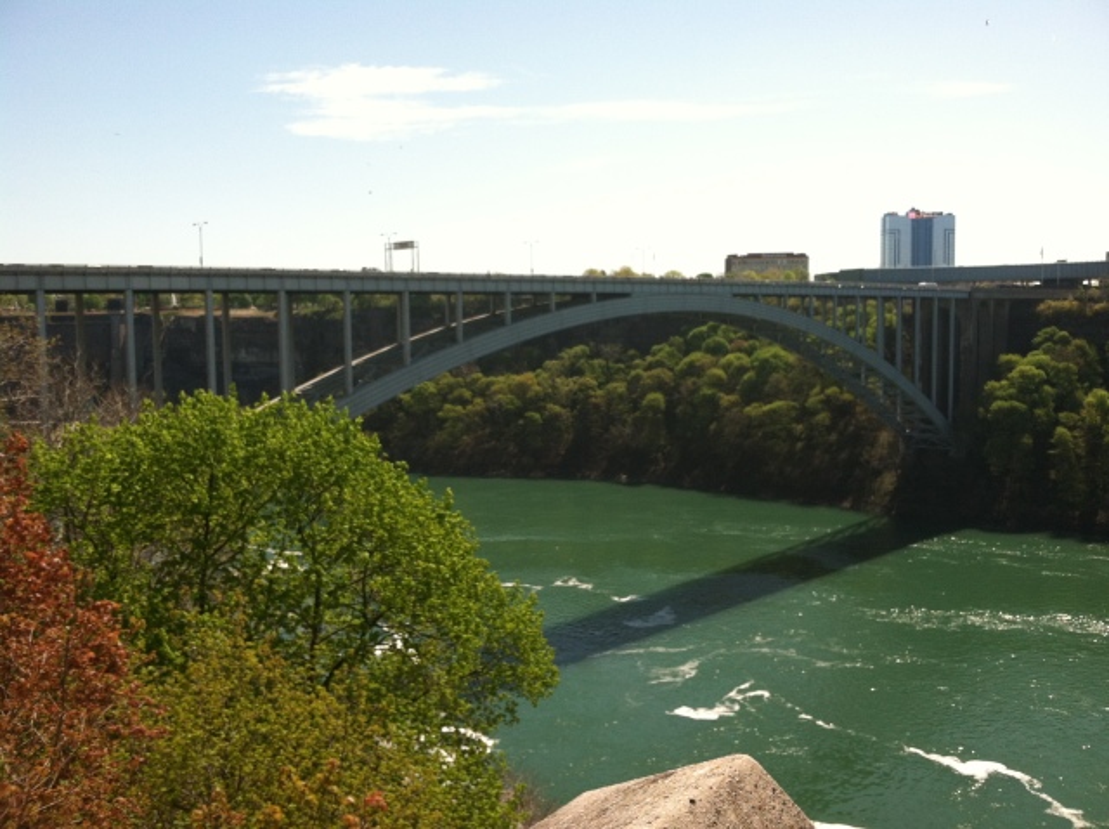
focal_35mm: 35
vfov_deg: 40.6
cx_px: 554
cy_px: 414
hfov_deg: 52.7
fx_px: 1120
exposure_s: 1/938
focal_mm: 3.85
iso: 80
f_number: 2.8
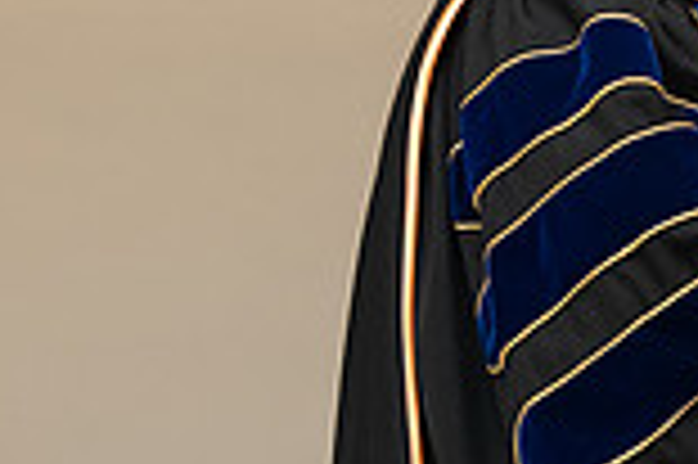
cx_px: 865
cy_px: 218
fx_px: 8406
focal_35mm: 434
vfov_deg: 3.2
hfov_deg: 4.7
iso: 2000
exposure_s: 1/200
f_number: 4
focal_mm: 116
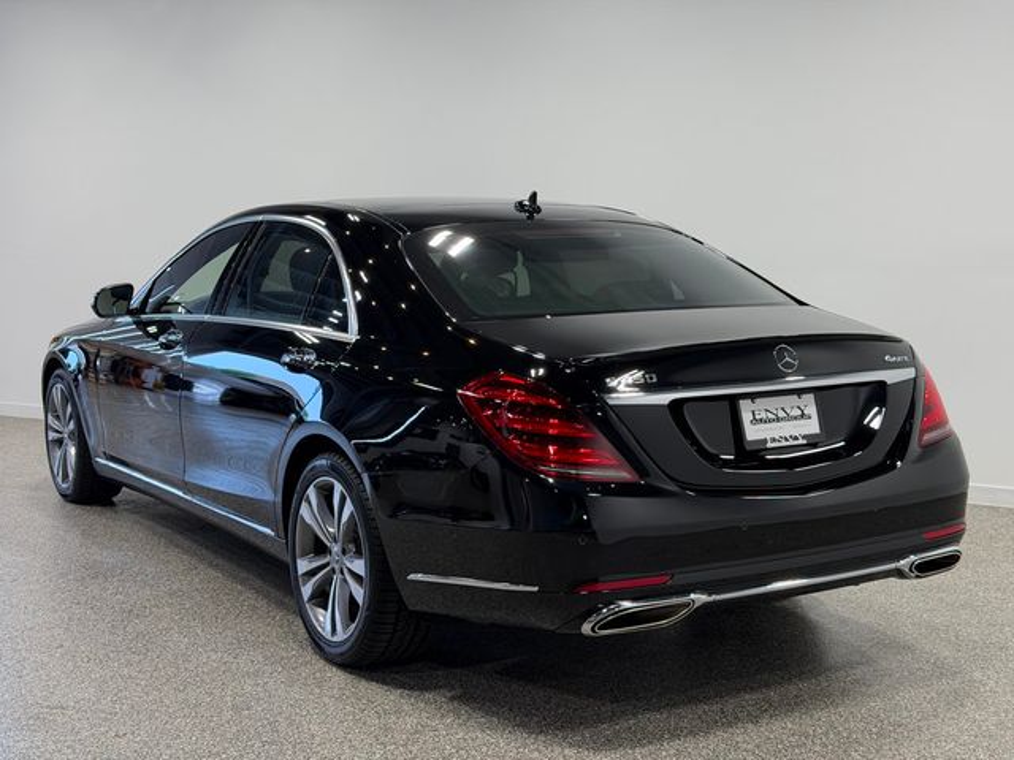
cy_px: 380
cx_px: 507
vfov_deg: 30.3
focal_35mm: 48
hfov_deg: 39.7
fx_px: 1406
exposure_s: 1/183
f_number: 1.78
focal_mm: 6.76
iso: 50
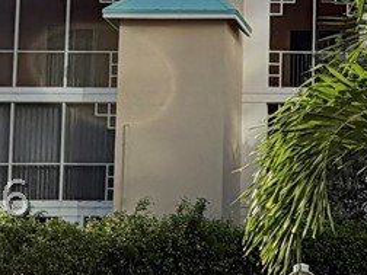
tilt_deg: +6.1
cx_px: 476
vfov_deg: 16.5
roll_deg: +1.5
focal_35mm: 89
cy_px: 198
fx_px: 944
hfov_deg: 20.2
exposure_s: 1/770
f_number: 2.2
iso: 32
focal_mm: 2.22
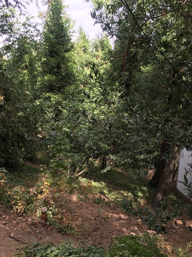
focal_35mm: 33
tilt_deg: -15.5
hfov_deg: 42.9
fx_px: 244
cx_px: 90
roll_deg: -1.1
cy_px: 135
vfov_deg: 55.3
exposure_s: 1/287
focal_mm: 4.15
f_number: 2.2
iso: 25
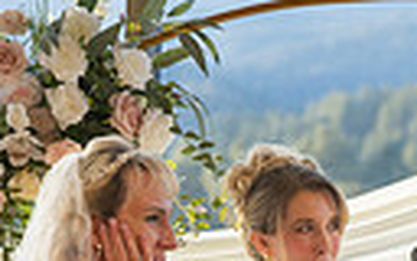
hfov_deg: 6.0
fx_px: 3978
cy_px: 562
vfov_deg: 3.7
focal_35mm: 350
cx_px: 160
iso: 125
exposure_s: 1/100
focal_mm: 70
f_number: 2.8
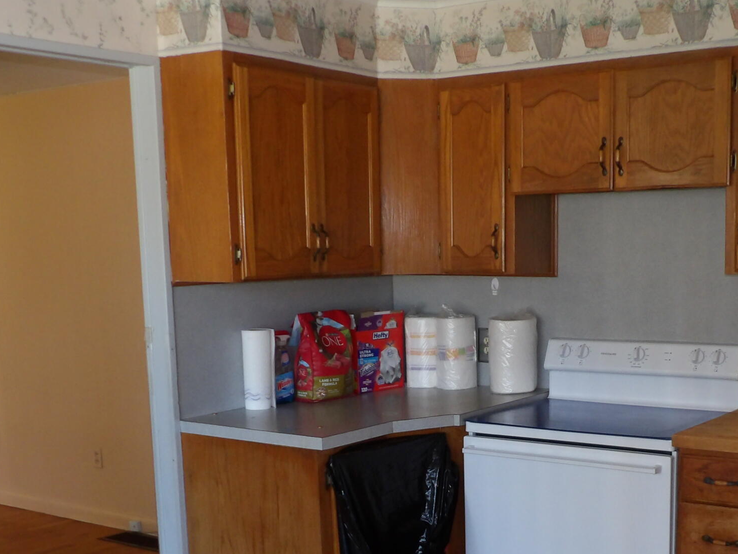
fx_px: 1045
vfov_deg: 29.0
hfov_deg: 38.6
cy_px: 443
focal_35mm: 49
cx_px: 467
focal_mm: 4.3
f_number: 2.8
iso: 200
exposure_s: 1/33
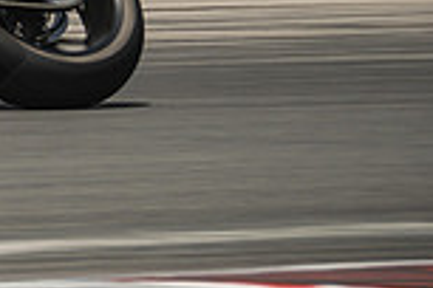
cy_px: -157
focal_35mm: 1385
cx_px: -246
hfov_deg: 1.5
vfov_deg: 1.0
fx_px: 16657
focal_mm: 243.3
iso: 160
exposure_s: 1/400
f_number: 7.1
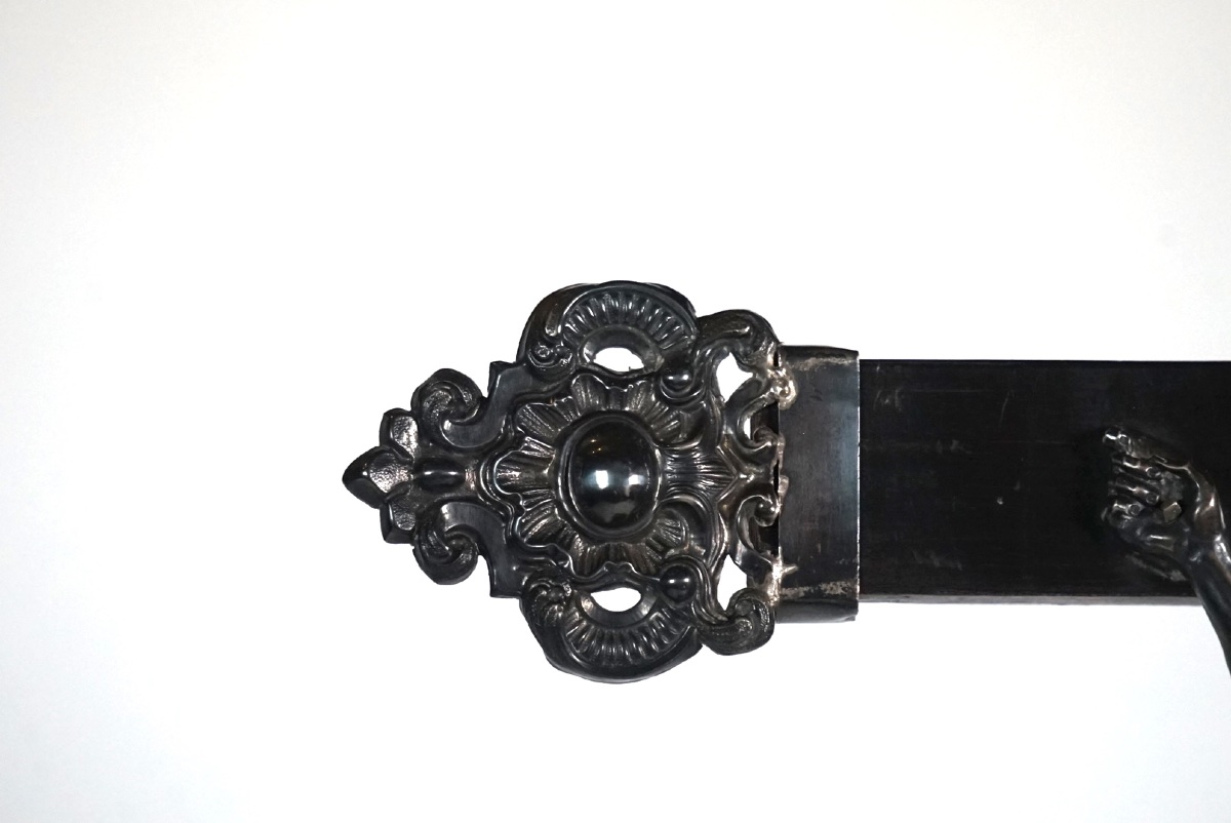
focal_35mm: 261
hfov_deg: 7.9
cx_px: 616
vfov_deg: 5.3
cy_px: 412
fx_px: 8931
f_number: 6.3
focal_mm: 174
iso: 2000
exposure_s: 1/320
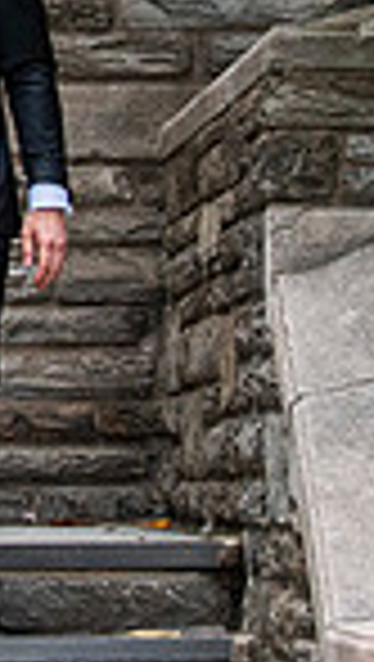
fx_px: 5186
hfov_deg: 4.1
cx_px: -348
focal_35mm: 295
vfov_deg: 7.3
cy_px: -18
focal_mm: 70
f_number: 2.8
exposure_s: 1/5000
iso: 1600
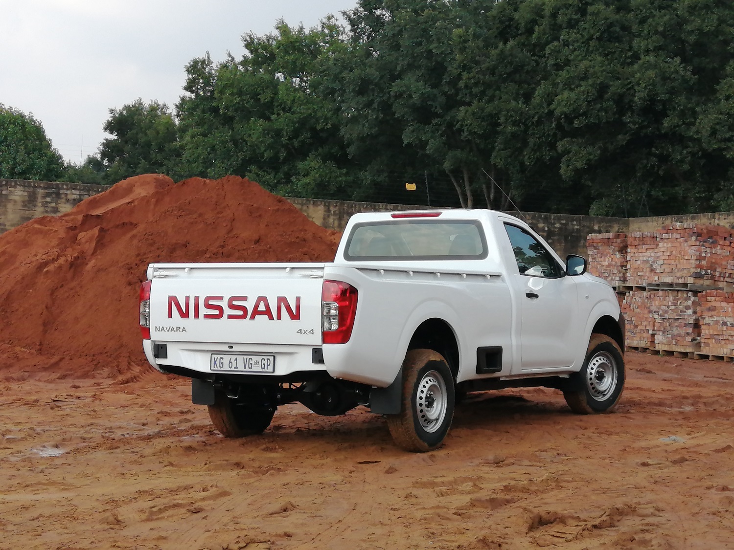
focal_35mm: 71
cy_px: 275
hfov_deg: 27.4
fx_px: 1505
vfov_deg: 20.7
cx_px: 367
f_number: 1.8
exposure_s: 1/917
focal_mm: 3.62
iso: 50
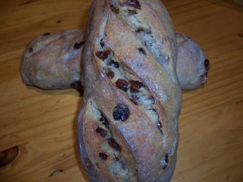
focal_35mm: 33
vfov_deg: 42.9
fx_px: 232
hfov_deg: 55.4
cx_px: 122
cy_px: 91
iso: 80
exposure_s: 1/60
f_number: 2.8
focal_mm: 5.5
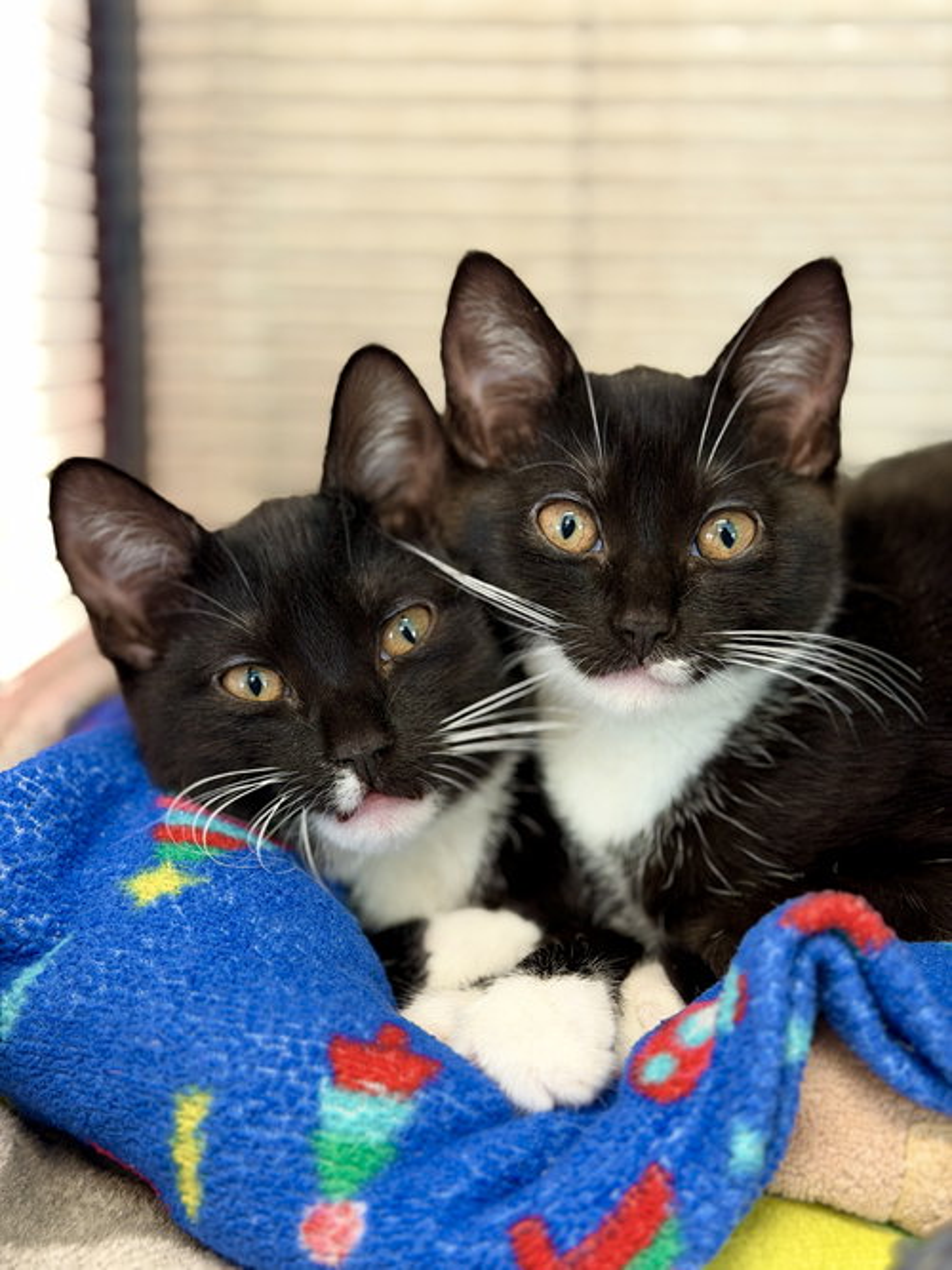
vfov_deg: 39.7
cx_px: 476
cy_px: 635
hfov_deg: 30.3
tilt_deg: -10.1
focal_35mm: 48
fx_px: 1761
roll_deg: +0.1
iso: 250
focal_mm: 6.76
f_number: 1.78
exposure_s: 1/60
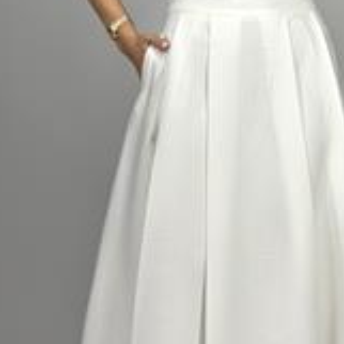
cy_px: 52
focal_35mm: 109
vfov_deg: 15.8
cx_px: 248
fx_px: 1225
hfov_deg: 15.9
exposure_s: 1/100
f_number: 1.78
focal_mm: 6.86
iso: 64
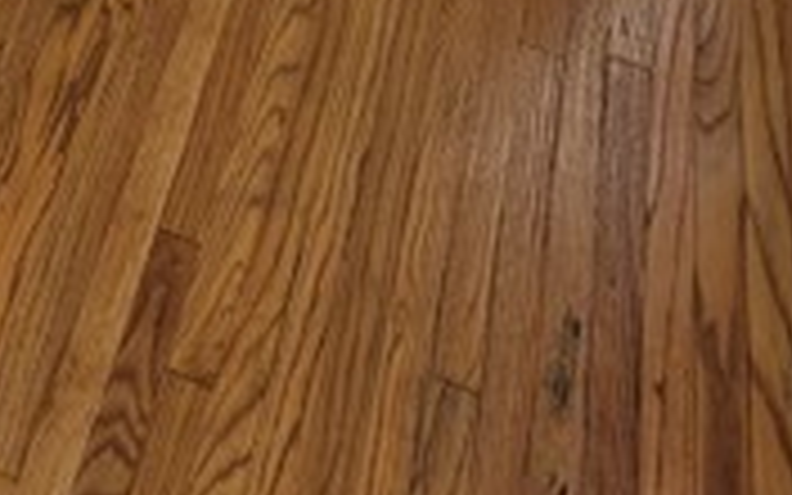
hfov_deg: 35.0
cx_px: -63
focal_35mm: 50
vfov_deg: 21.2
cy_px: -279
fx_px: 1079
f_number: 1.9
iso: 80
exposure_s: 1/359
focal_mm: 2.2
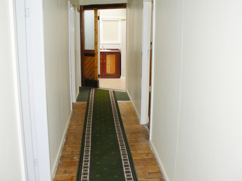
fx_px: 259
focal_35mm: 37
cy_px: 89
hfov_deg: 50.1
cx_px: 121
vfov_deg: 38.7
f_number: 2.8
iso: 100
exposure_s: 1/30
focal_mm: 6
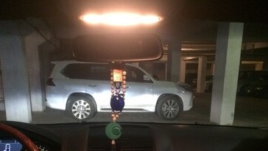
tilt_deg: -15.3
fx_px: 306
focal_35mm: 43
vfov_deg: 25.5
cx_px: 132
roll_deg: +3.2
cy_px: 170
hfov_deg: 47.3
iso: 320
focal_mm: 4.15
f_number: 2.2
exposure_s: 1/17
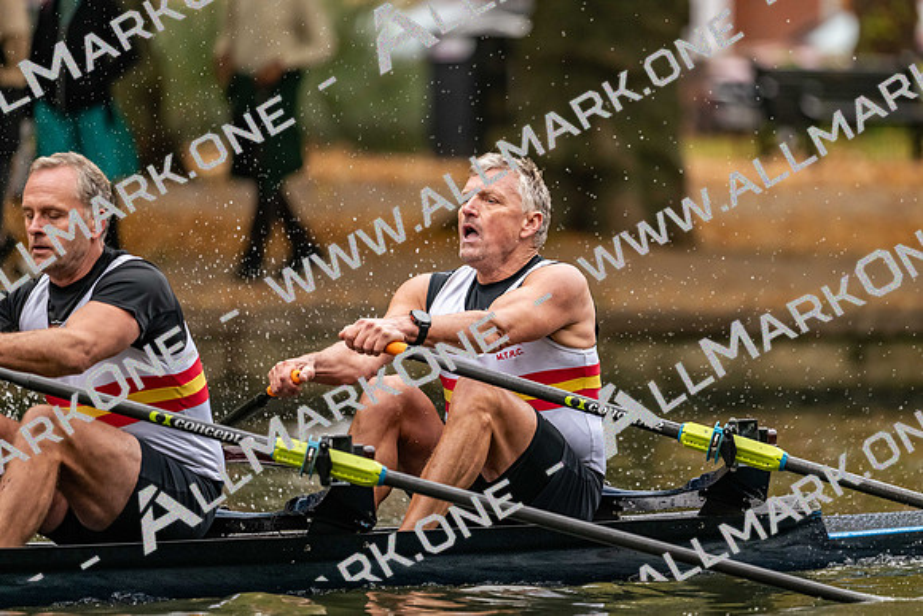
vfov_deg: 3.4
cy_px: 308
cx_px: 462
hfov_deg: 5.2
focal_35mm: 400
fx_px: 10257
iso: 3200
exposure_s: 1/2500
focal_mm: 400
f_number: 4.5
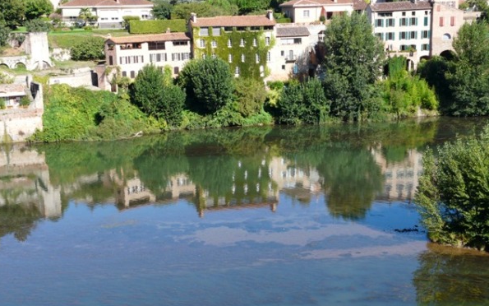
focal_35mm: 60
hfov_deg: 34.0
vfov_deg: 21.6
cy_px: 183
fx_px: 800
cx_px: 243
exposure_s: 1/250
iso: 100
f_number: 5.6
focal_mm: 9.2
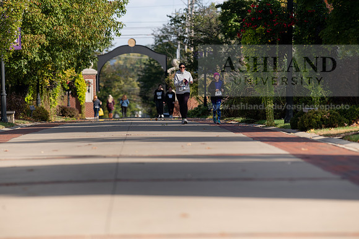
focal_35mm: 300
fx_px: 2992
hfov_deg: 6.9
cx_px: 180
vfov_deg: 4.6
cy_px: 120
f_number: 5.6
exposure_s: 1/640
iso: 250
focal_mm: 300
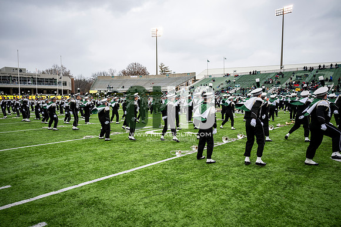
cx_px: 170
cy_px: 114
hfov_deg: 73.7
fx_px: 227
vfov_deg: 53.2
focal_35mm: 24
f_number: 2.8
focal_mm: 24
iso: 100
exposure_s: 1/500
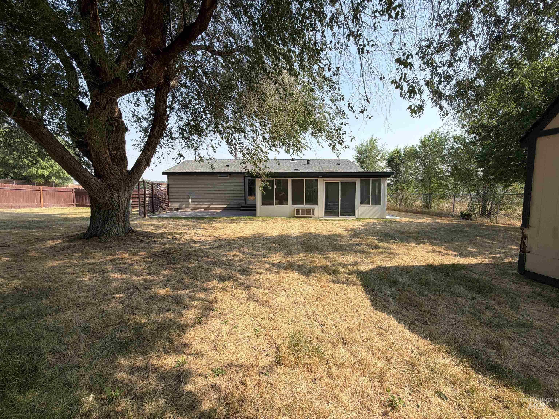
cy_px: 210
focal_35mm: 14
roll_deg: +0.0
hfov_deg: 102.1
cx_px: 280
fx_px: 226
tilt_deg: -2.6
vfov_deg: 85.7
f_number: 2.2
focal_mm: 2.22
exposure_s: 1/770
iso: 40
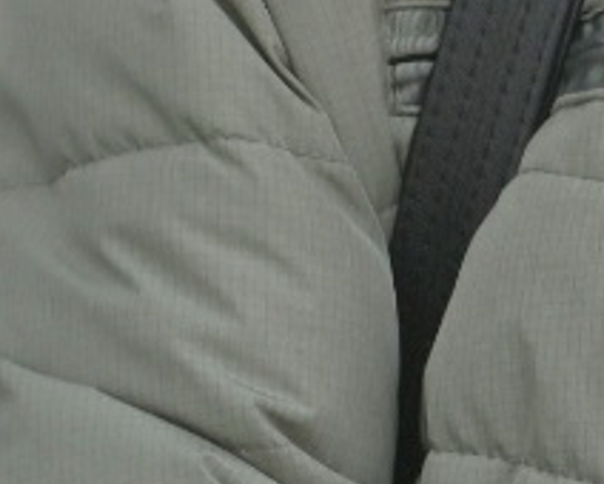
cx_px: 1302
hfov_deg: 1.5
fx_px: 23046
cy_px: -786
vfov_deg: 1.2
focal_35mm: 1288
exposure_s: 1/161
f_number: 8
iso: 100
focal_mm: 180
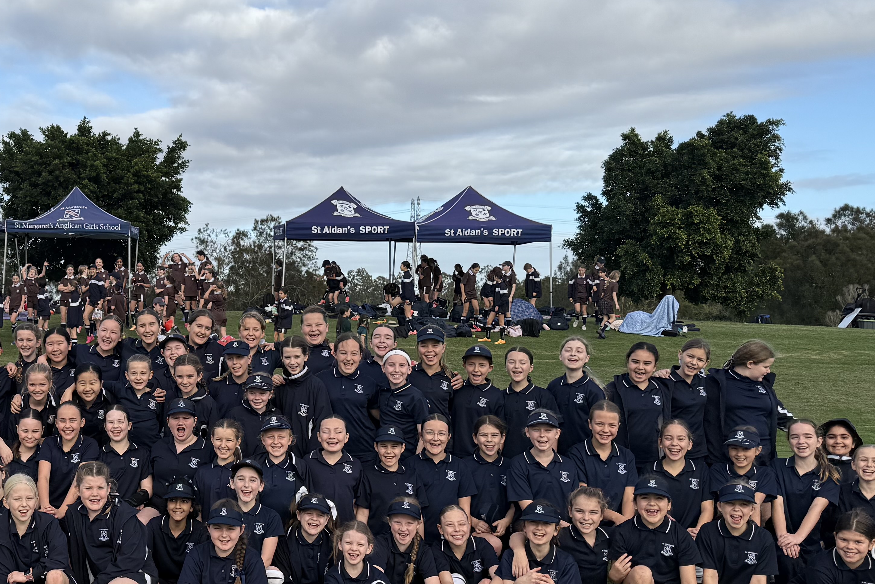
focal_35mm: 49
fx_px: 1191
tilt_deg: -1.1
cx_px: 138
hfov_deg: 38.4
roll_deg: -1.3
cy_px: 324
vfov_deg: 27.5
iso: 80
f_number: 1.78
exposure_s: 1/3145
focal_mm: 6.76
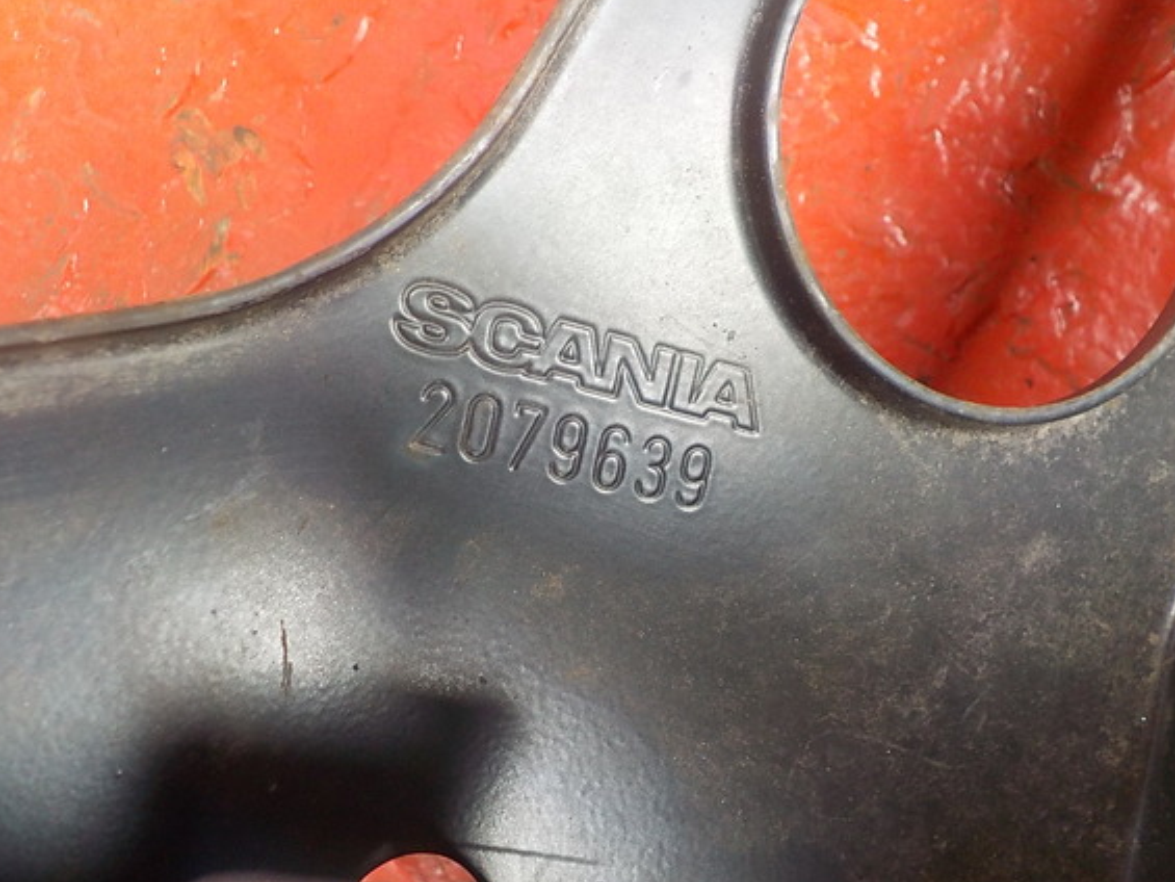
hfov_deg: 53.9
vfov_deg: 41.8
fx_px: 1154
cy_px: 424
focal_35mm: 34
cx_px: 632
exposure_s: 1/30
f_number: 3.3
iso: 220
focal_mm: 4.1
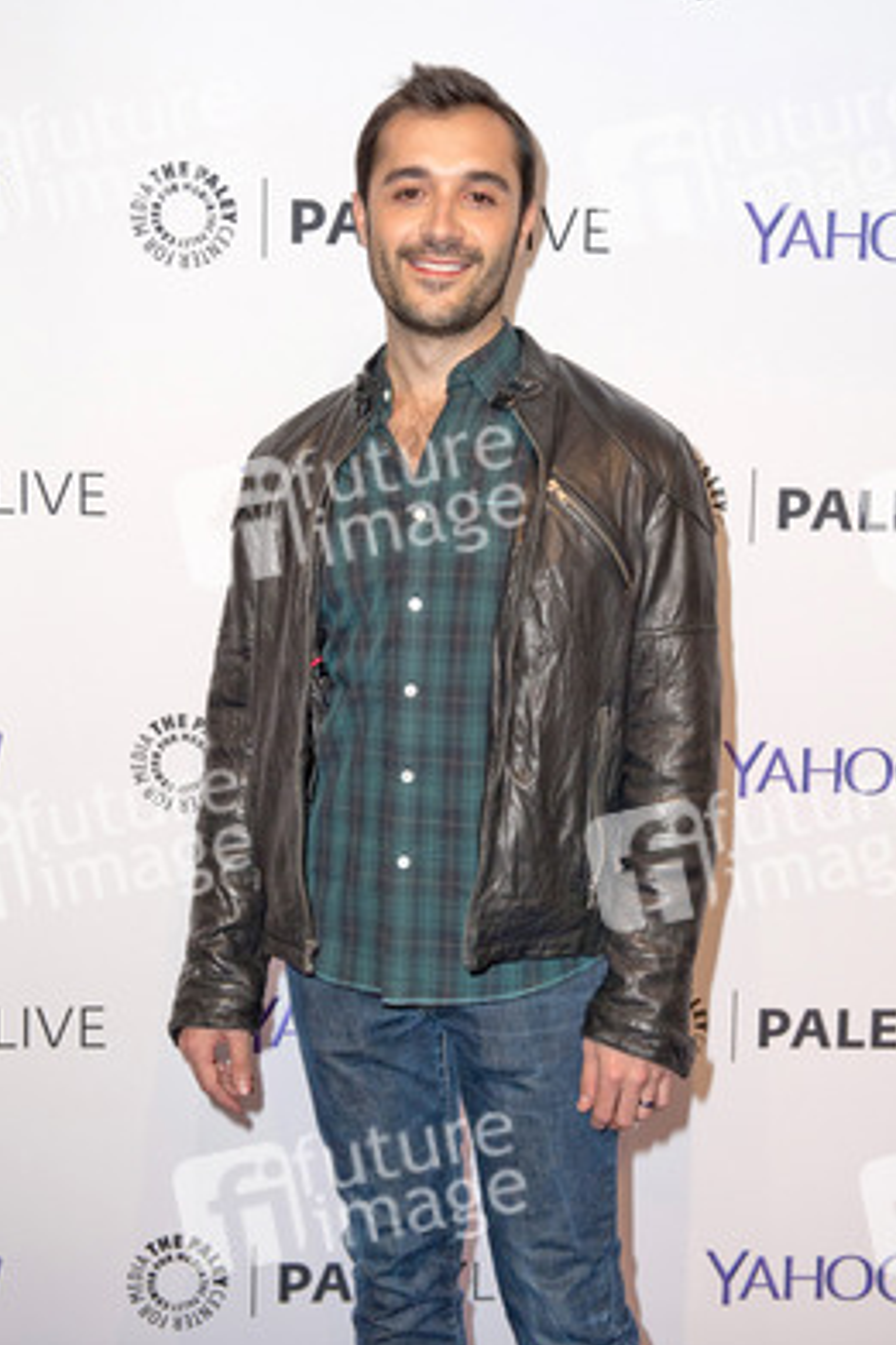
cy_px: 679
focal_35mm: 49
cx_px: 451
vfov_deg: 40.4
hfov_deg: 27.5
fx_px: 1831
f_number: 4
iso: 400
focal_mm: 48
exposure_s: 1/400
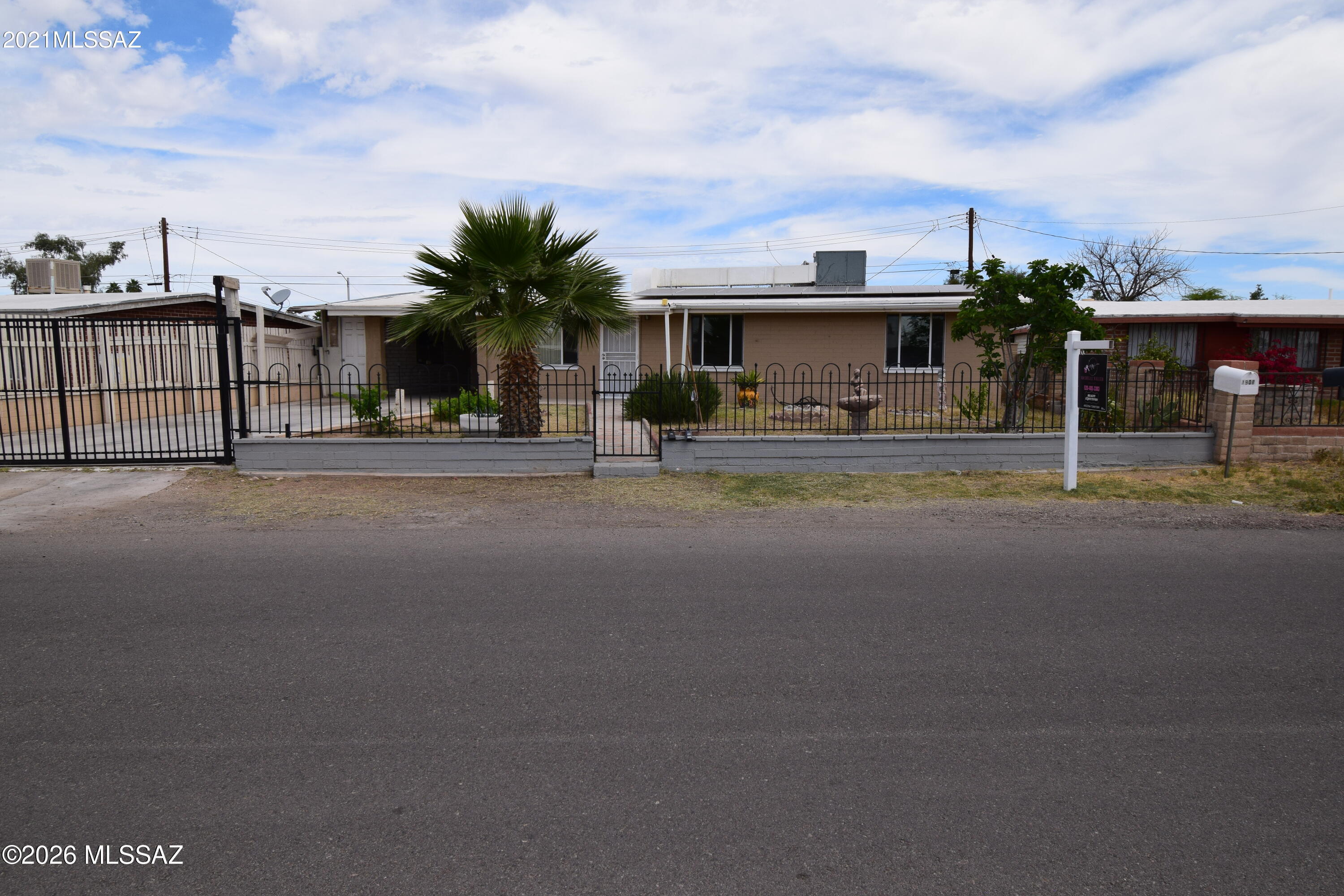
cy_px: 448
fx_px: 784
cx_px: 672
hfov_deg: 81.2
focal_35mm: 21
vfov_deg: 59.5
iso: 320
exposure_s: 1/500
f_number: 11
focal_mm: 14
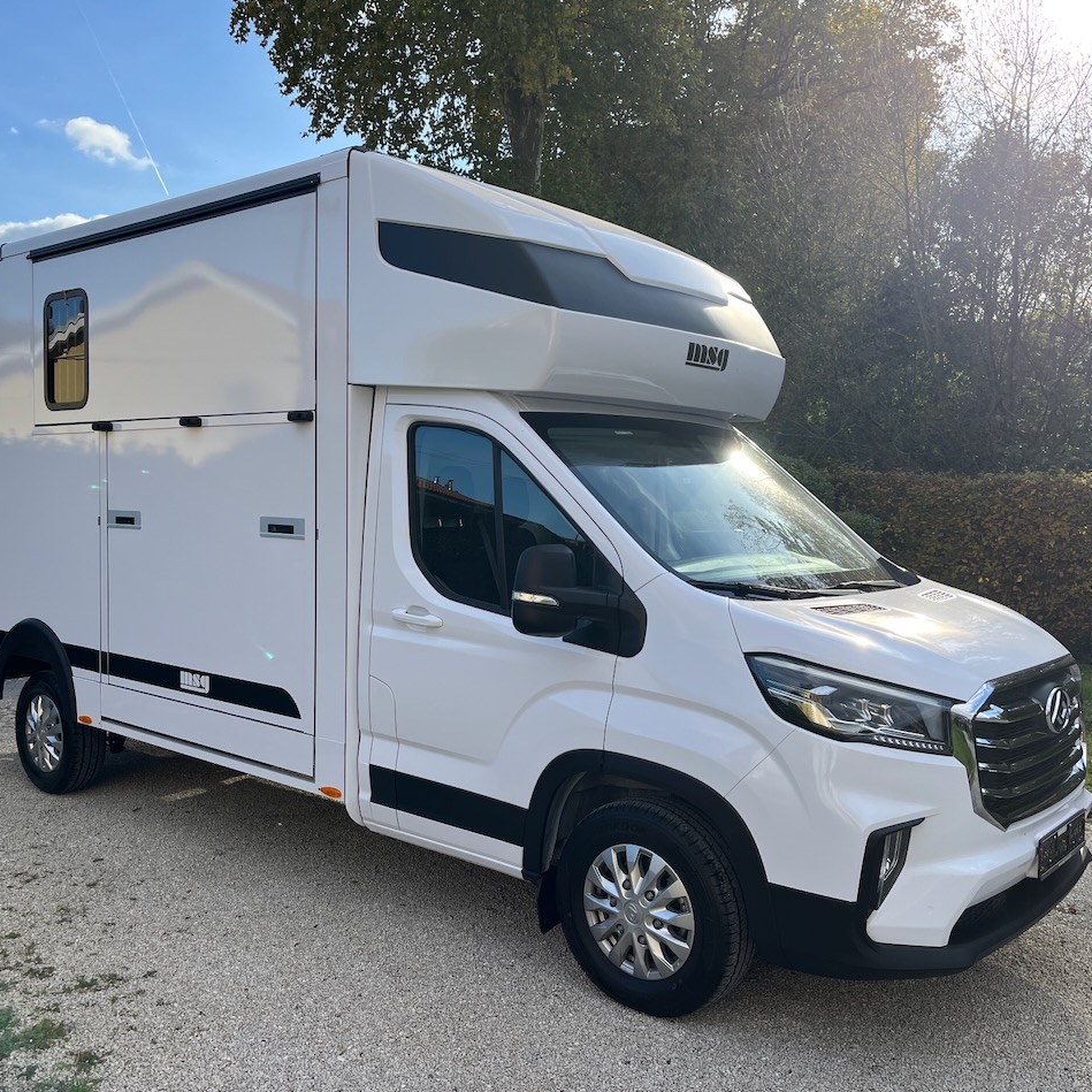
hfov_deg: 52.5
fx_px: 1106
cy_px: 550
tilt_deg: -4.0
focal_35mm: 31
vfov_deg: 52.5
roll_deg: +0.2
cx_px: 501
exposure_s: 1/2062
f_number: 1.6
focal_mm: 5.1
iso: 50
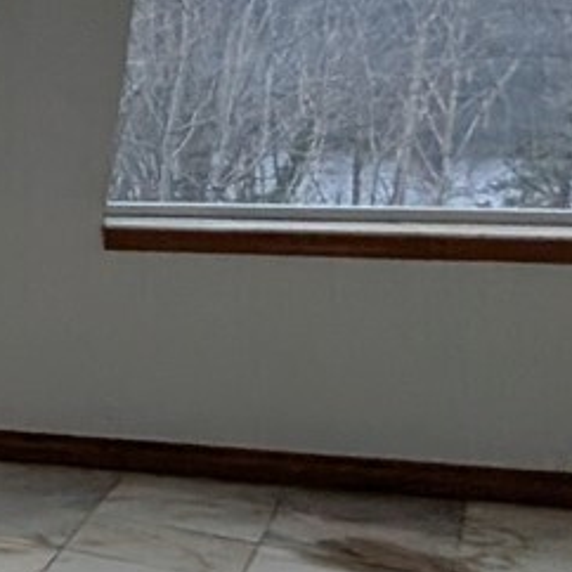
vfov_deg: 24.7
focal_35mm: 70
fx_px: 1309
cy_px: 304
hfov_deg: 12.1
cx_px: -1078
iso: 43
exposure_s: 1/1272
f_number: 1.7
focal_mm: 2.02
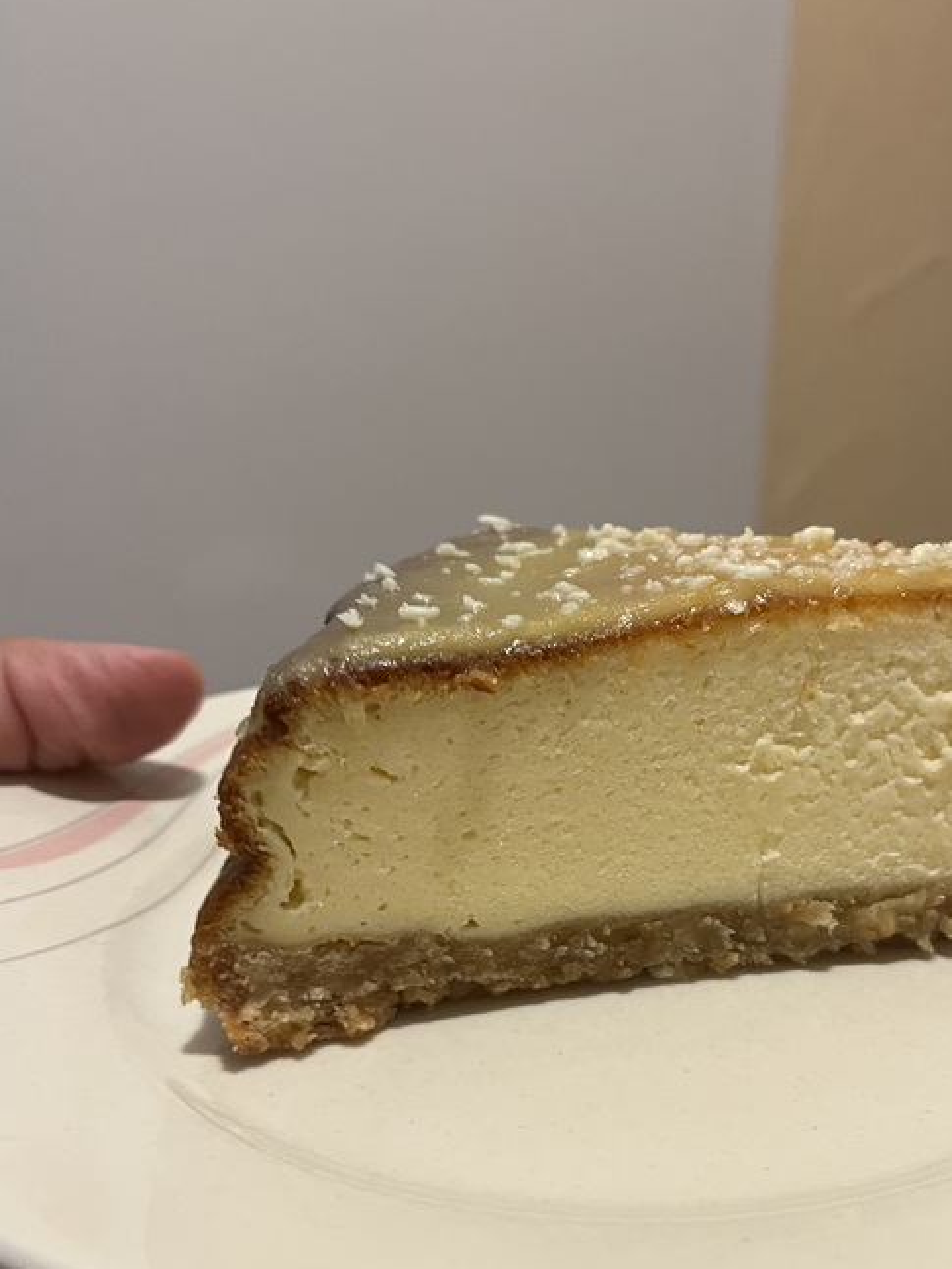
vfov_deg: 49.9
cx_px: 630
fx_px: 1356
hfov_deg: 38.3
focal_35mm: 37
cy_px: 733
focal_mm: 5.1
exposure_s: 1/50
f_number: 1.6
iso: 125
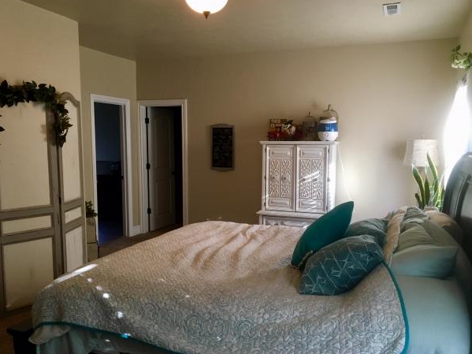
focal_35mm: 31
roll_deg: +0.3
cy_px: 179
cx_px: 242
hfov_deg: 58.4
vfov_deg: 45.4
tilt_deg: -4.9
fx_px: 423
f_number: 2.2
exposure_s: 1/30
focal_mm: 4.15
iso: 125
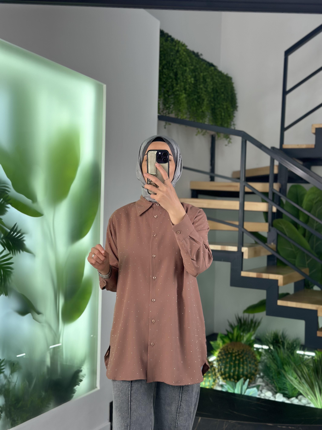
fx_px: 595
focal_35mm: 48
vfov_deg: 39.7
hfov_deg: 30.3
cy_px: 215
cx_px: 161
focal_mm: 6.86
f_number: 1.78
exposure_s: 1/231
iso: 80
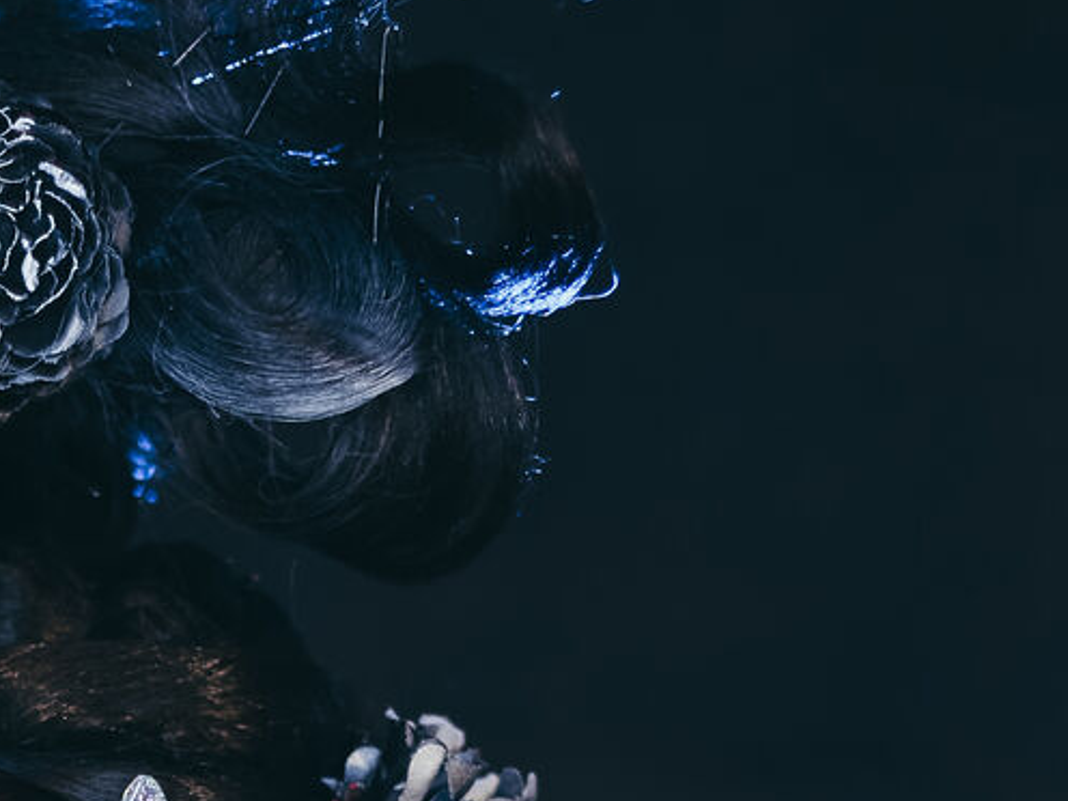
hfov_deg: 11.4
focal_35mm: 171
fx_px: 5276
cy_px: 1352
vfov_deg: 8.4
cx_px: -69
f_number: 2
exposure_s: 1/100
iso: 320
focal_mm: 50
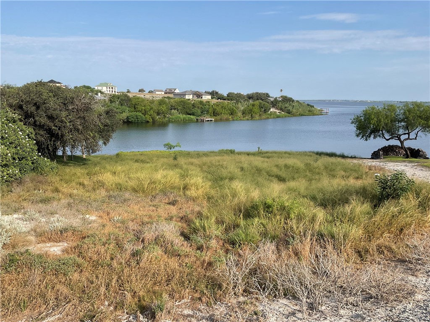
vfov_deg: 48.2
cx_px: 215
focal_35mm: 29
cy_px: 161
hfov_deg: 61.7
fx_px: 360
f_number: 1.8
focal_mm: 3
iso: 16
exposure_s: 1/1730
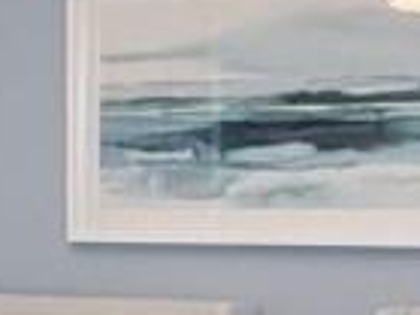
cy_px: 439
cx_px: 124
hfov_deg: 19.0
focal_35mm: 103
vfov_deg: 13.7
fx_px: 1249
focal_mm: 2.22
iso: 320
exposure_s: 1/60
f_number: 2.2
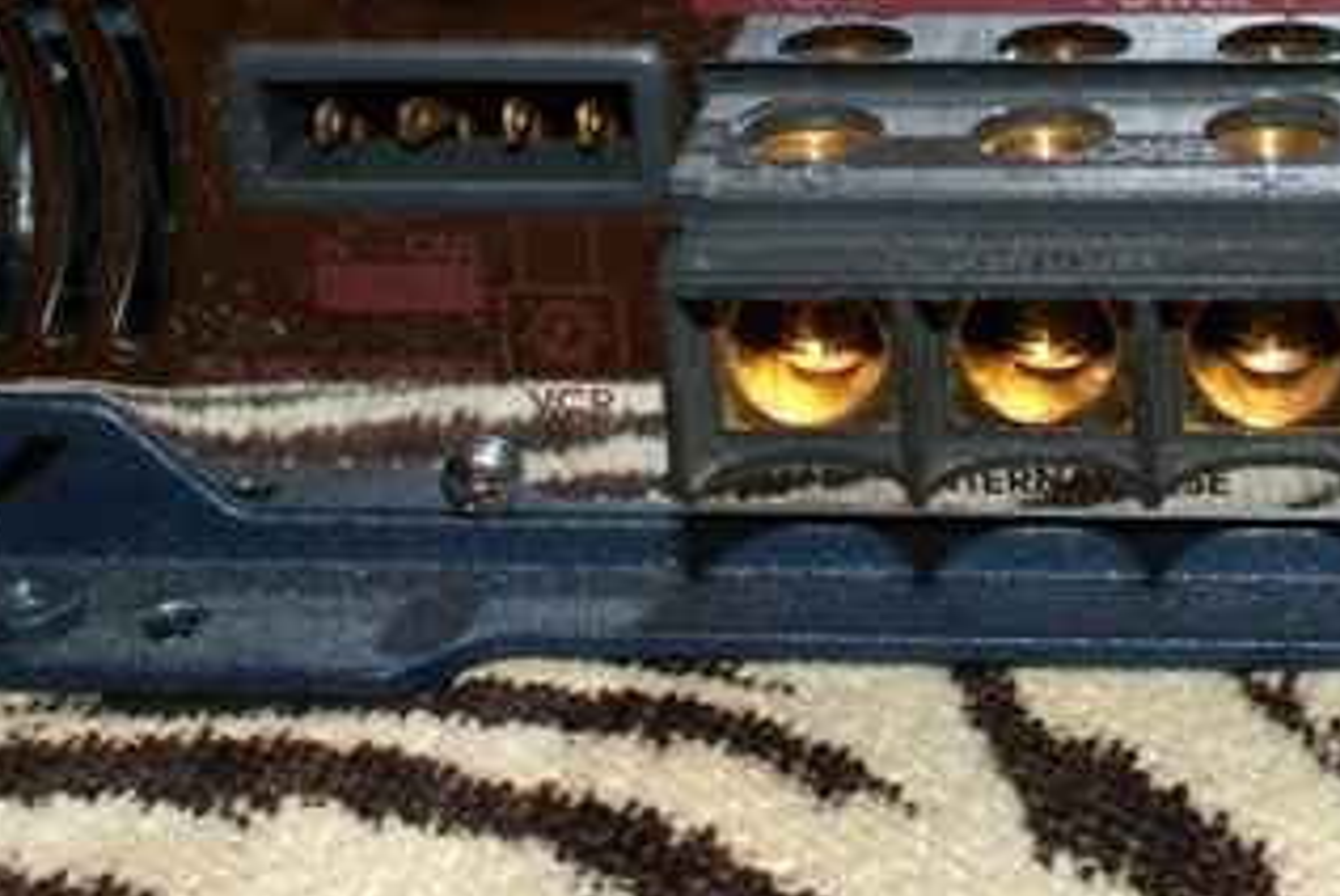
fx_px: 3949
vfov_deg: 12.8
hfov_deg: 19.0
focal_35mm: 106
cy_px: 13
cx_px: 1184
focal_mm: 28
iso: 400
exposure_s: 1/60
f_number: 6.3
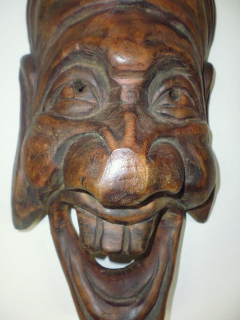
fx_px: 222
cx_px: 120
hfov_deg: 56.8
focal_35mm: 24
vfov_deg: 71.6
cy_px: 160
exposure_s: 1/60
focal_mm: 4.3
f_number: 2.8
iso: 250
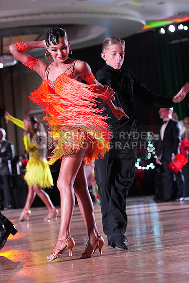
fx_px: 1062
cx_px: 94
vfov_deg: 15.2
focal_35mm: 135
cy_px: 142
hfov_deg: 10.2
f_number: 5
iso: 10000
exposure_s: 1/400
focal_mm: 135
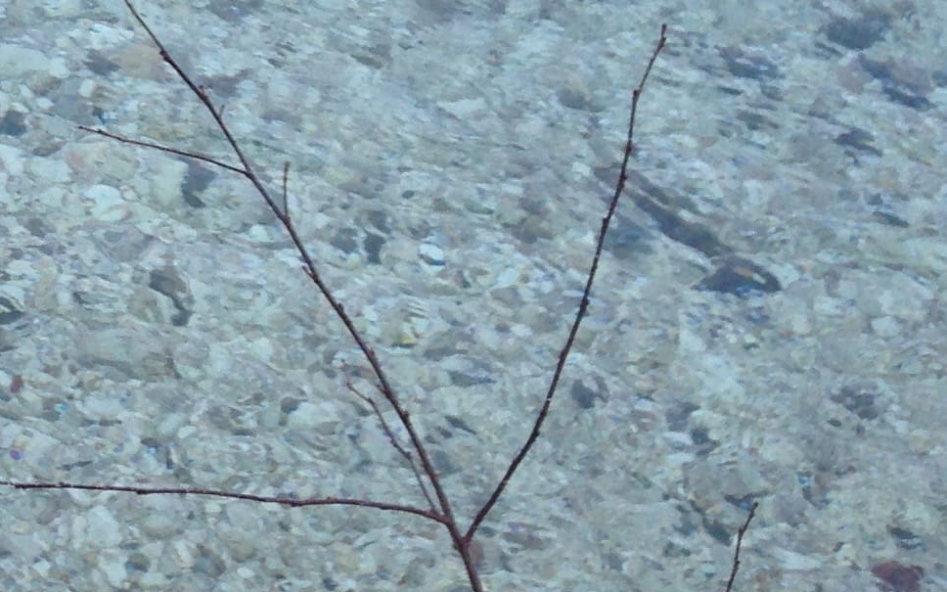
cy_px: -384
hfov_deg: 16.3
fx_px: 3045
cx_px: -422
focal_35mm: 118
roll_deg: +2.4
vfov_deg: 10.6
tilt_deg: -26.0
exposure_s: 1/404
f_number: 2.4
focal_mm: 4.12
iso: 50
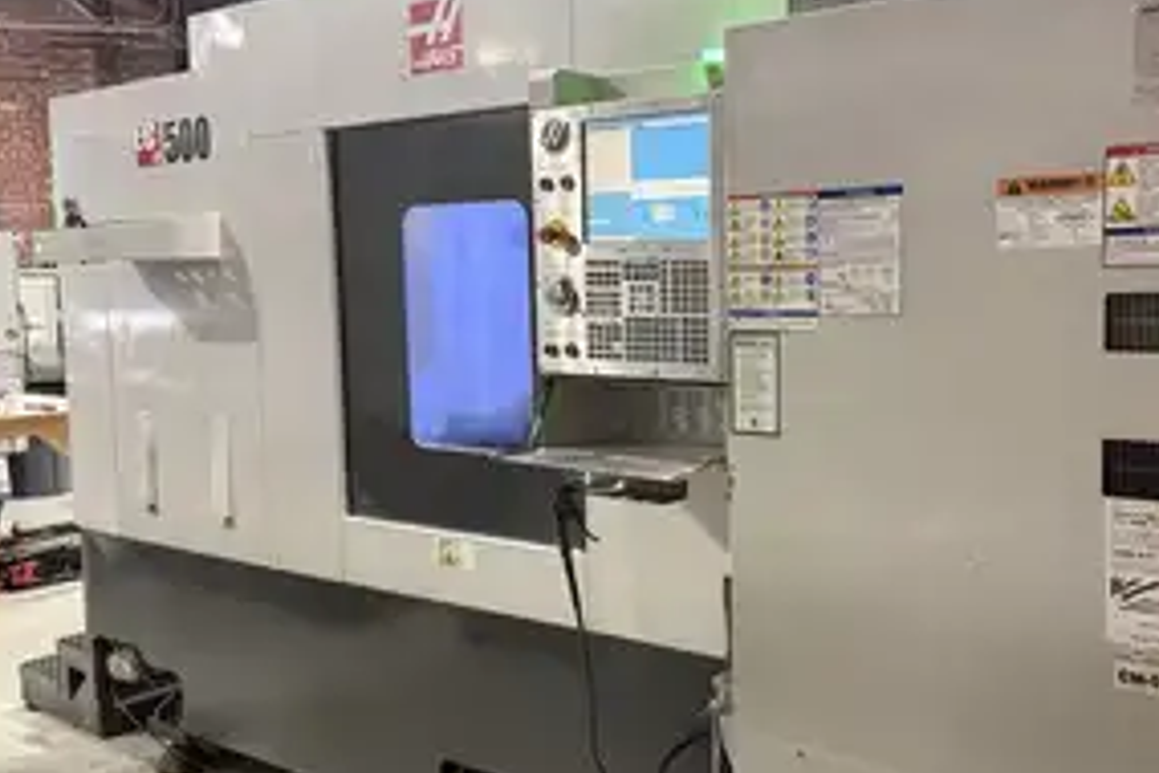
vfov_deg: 37.9
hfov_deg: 53.5
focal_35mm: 35
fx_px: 1127
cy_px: 382
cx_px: 756
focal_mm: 6.8
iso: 320
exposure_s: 1/60
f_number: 1.8
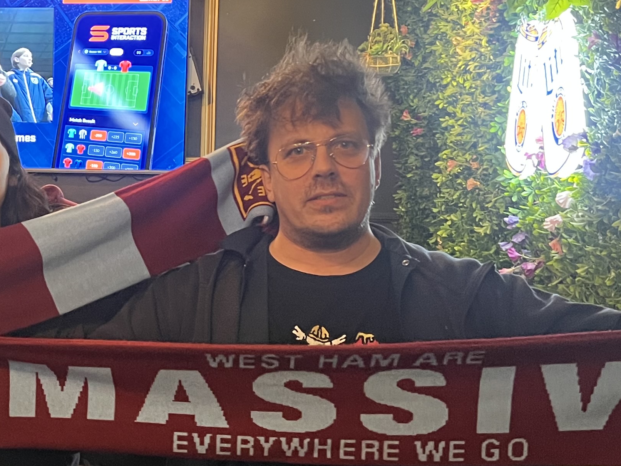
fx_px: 1166
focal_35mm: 65
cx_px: 5
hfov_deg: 28.1
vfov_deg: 22.6
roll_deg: -0.8
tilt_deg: -2.7
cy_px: 220
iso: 500
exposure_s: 1/40
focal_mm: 5.7
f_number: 1.5
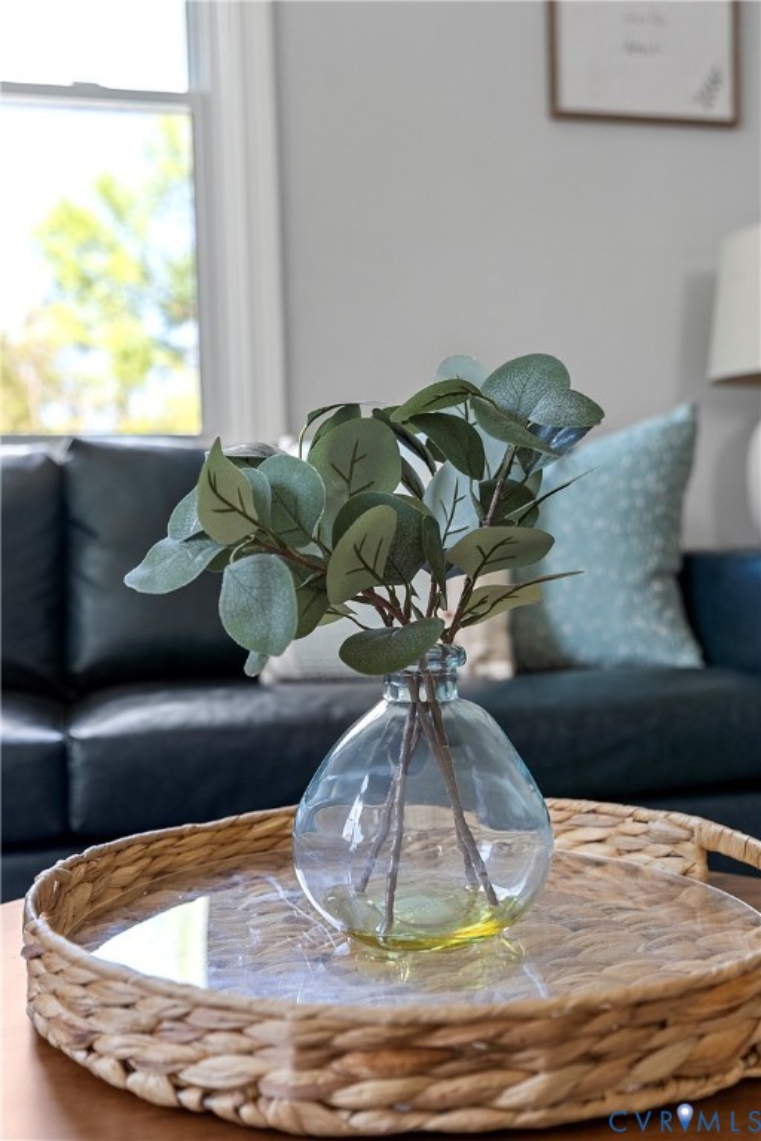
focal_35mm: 36
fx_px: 1141
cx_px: 380
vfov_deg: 53.1
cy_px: 570
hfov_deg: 36.9
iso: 640
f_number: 2.8
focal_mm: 24
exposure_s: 1/125
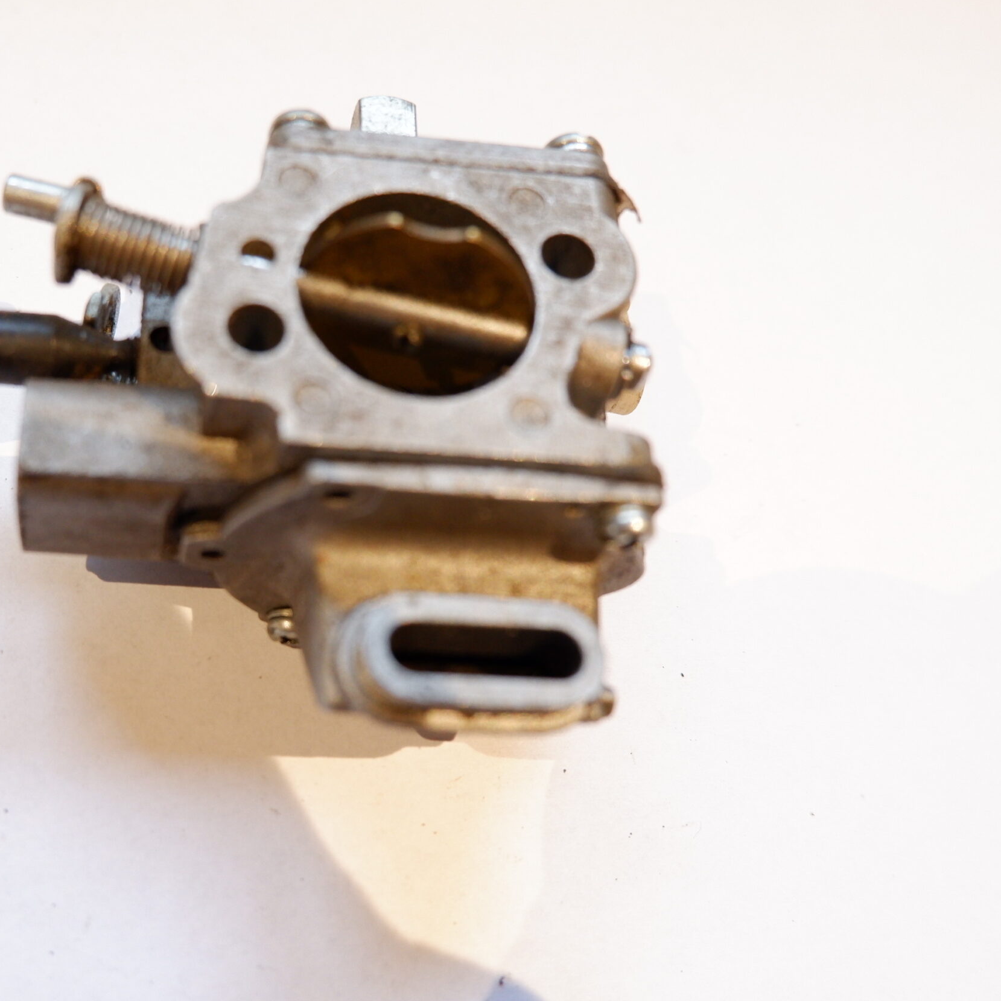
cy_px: 496
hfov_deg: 42.8
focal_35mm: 38
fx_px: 1243
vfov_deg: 43.9
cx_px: 285
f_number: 4
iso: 1600
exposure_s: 1/28
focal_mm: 19.2
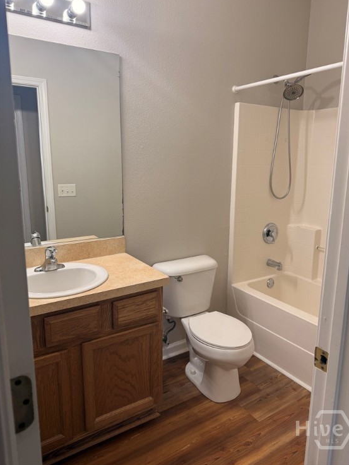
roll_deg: -1.4
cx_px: 179
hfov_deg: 54.9
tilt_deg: -10.3
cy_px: 224
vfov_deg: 69.4
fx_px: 336
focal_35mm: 25
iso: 125
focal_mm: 6.76
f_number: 1.78
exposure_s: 1/120
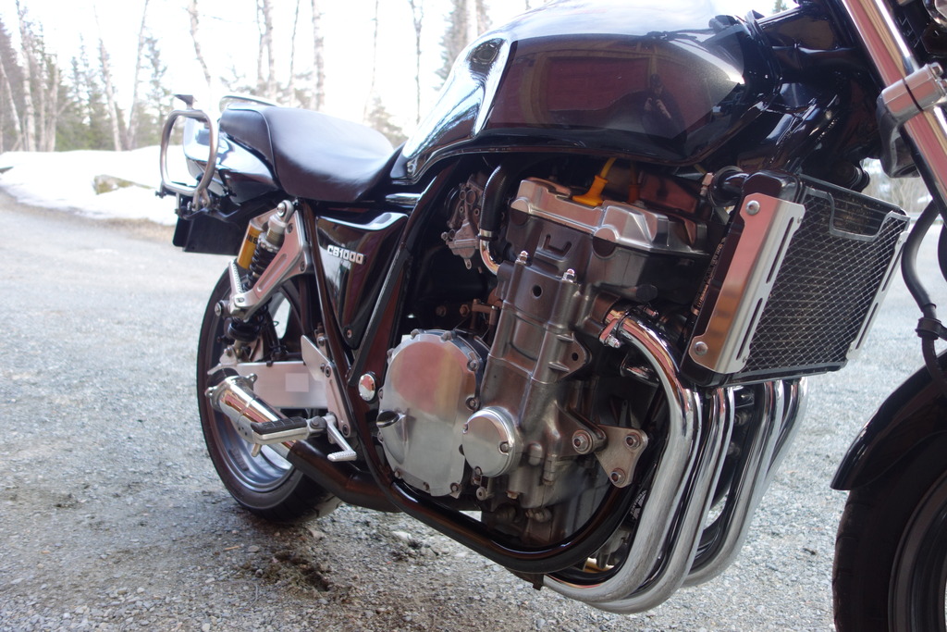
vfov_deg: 46.4
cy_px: 316
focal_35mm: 28
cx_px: 474
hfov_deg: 65.5
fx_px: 737
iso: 125
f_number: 1.8
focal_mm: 10.4
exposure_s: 1/80
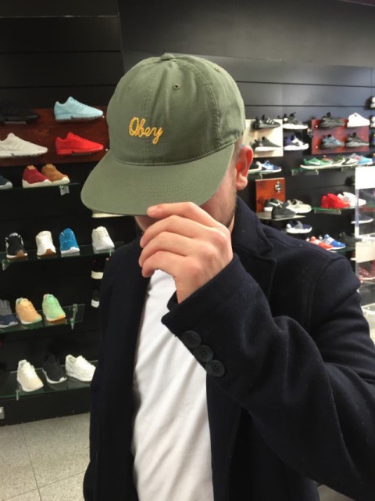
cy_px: 250
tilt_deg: -9.4
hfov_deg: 48.2
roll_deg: +3.7
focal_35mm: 29
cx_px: 188
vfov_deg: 61.7
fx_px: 419
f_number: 2.2
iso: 100
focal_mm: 4.15
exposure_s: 1/33
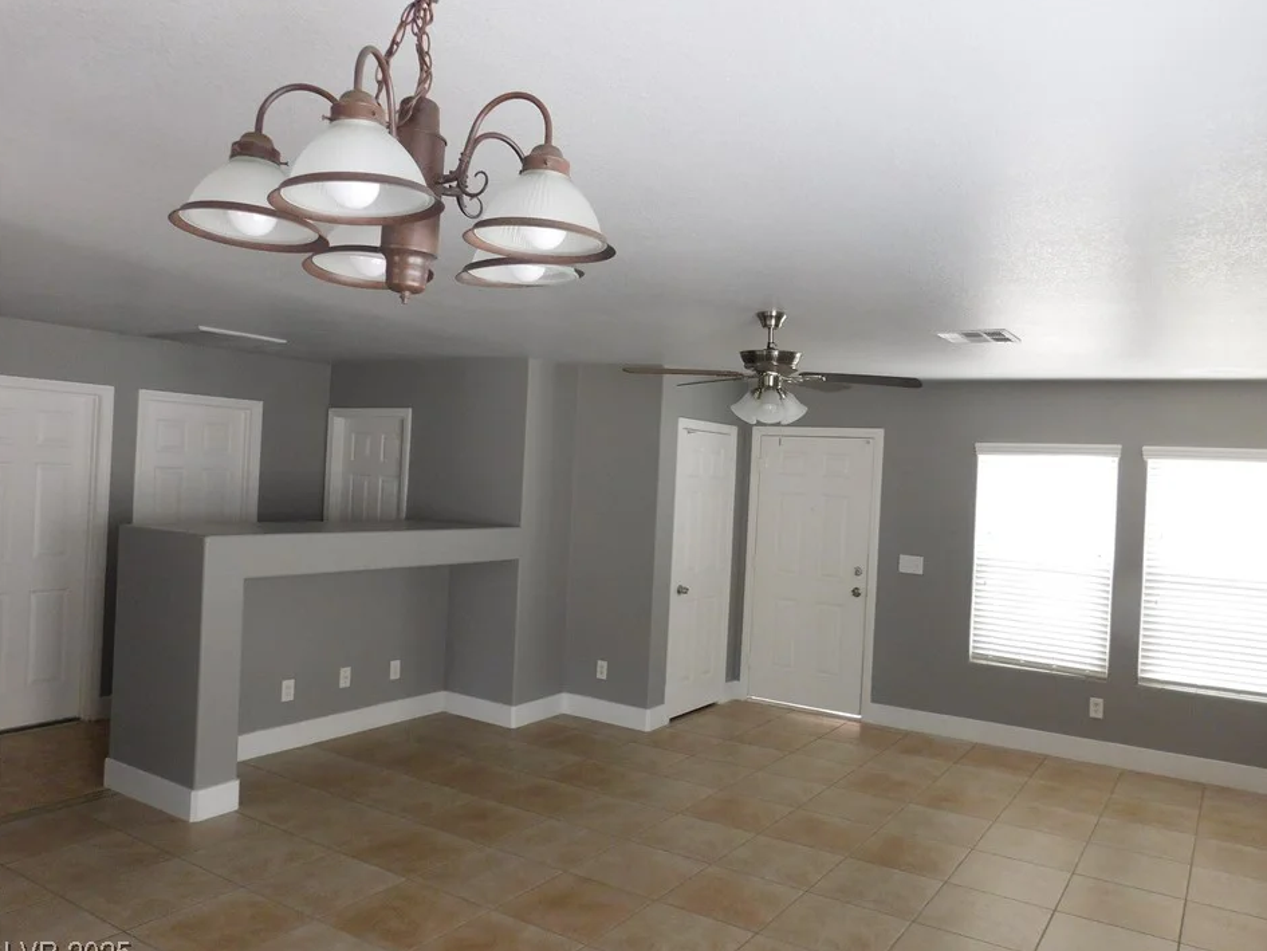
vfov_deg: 53.1
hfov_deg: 67.2
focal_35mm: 26
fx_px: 952
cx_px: 682
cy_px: 468
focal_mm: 4.1
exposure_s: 1/30
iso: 250
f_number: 3
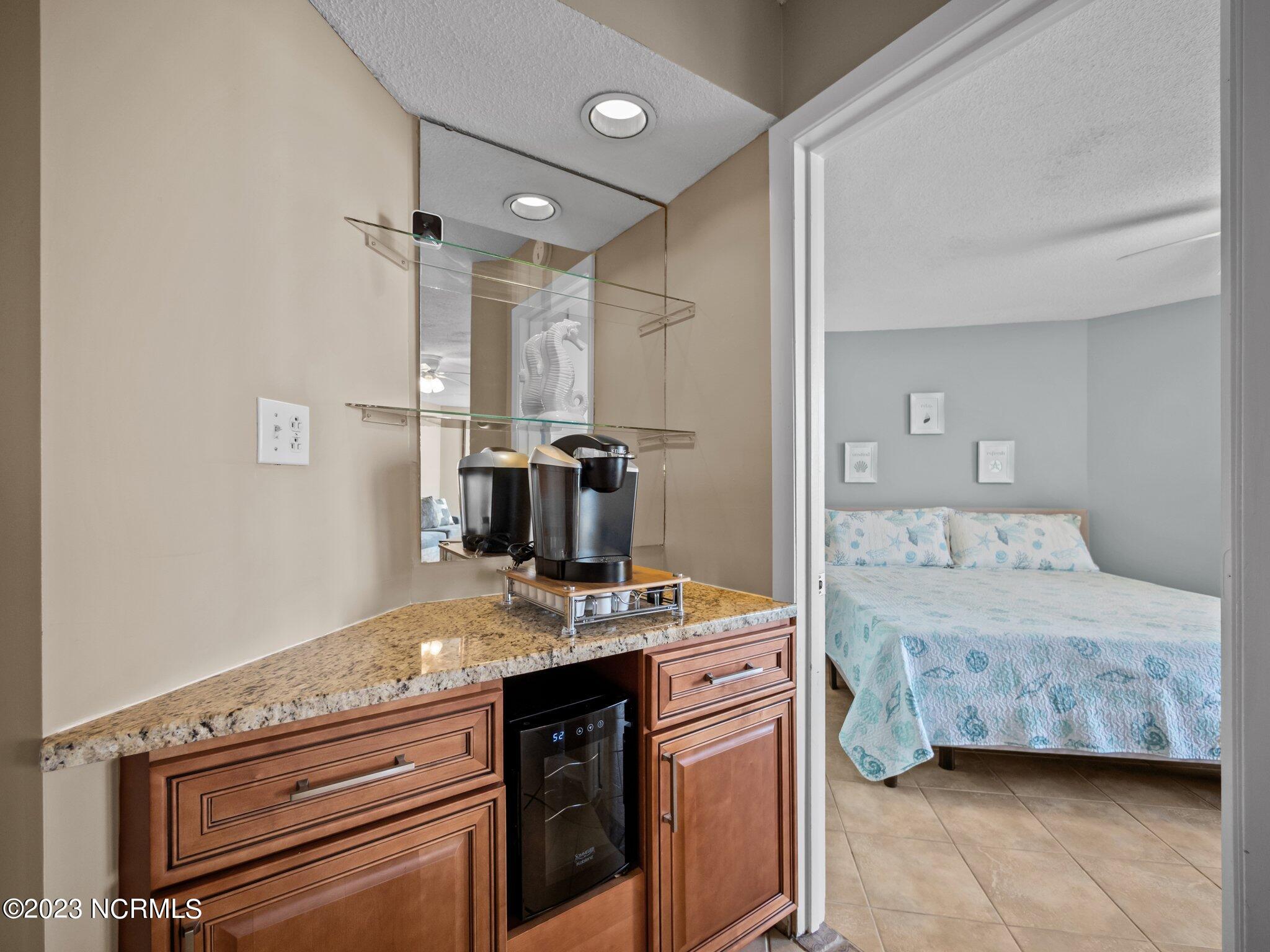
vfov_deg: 85.7
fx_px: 514
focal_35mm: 14
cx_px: 635
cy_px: 476
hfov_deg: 102.1
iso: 400
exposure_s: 1/20
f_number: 4
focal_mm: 7
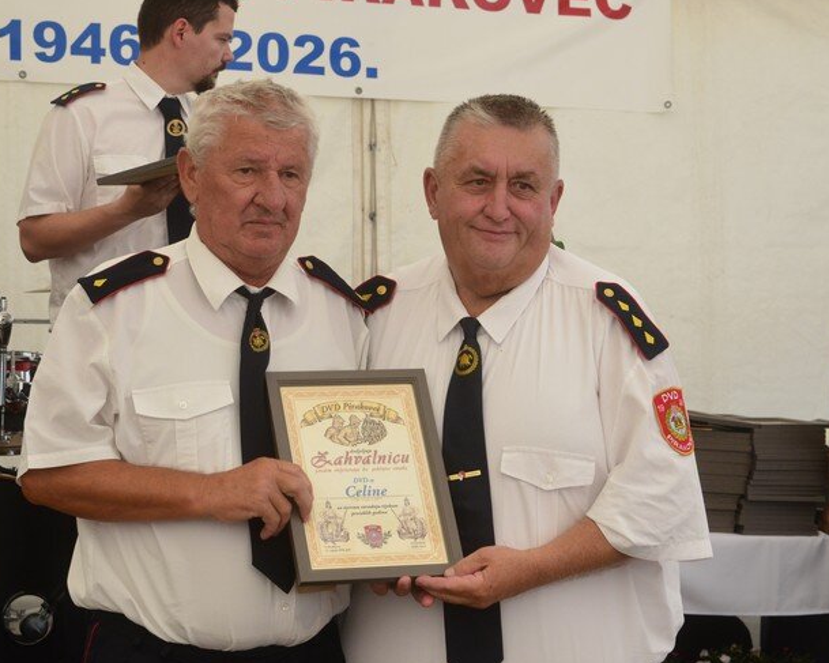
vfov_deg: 15.2
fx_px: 2478
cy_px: 287
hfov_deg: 19.0
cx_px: 347
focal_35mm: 101
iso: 2000
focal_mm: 78
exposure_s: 1/500
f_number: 11
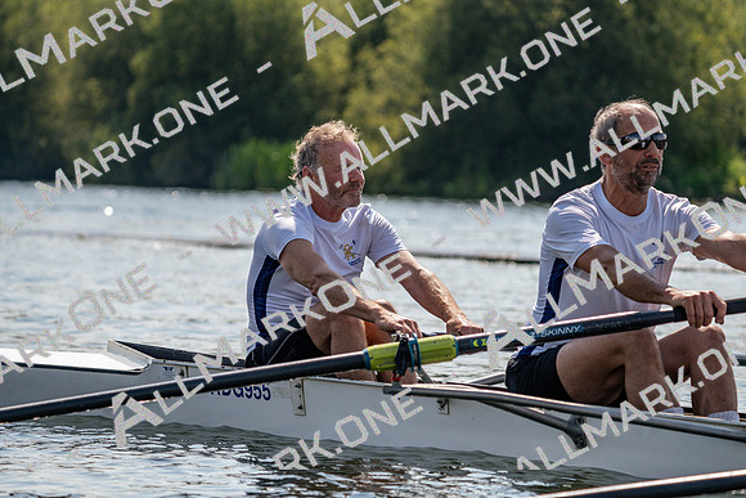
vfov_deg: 6.9
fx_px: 4145
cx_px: 373
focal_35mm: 200
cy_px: 249
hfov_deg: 10.3
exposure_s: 1/1600
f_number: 5.6
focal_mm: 200
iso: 160
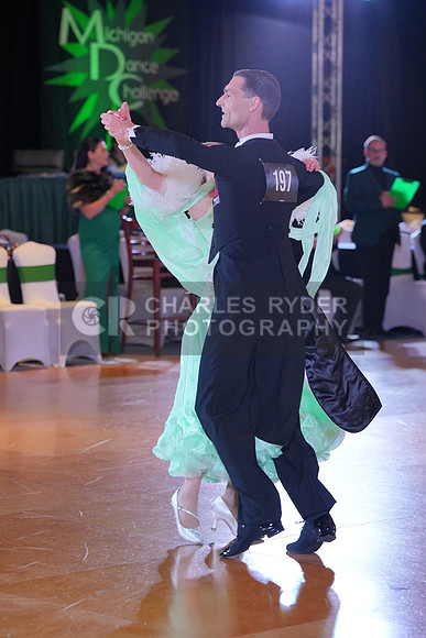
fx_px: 2129
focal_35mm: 120
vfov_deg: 17.1
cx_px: 213
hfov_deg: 11.4
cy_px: 319
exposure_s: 1/400
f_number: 4
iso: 2500
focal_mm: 120
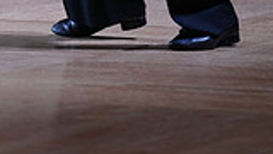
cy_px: -245
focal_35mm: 599
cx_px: 78
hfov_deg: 3.6
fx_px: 4336
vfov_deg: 2.0
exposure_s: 1/500
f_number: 2.8
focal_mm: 158
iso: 800
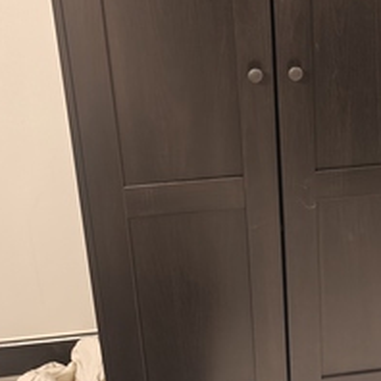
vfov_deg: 32.7
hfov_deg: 35.0
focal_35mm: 47
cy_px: -13
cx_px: 301
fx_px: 585
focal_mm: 6.06
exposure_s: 1/33
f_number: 1.6
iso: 800
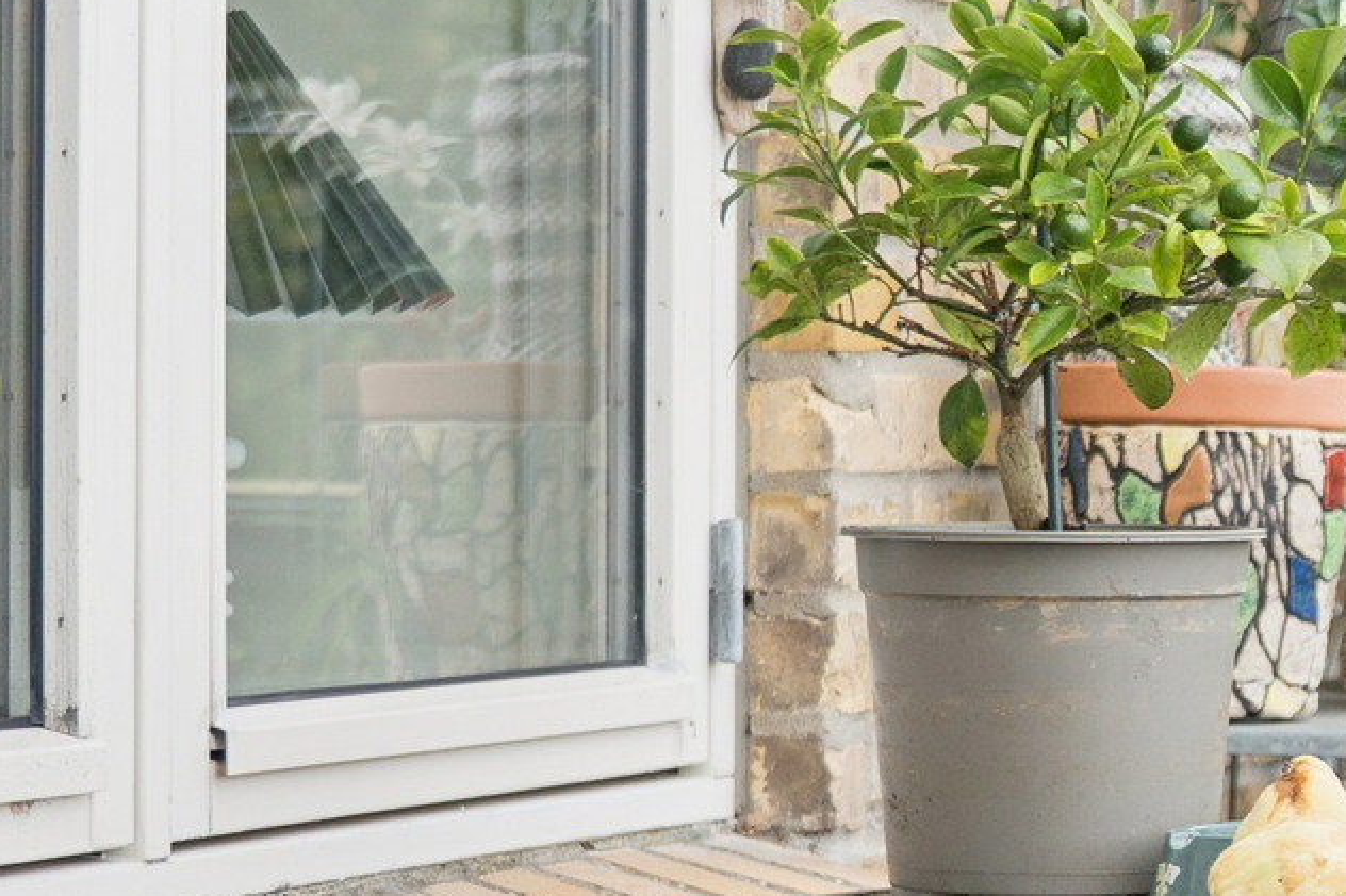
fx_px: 5681
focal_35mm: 152
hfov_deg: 13.0
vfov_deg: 9.0
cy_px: 600
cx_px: 1755
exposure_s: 1/160
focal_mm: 32
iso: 250
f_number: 2.8
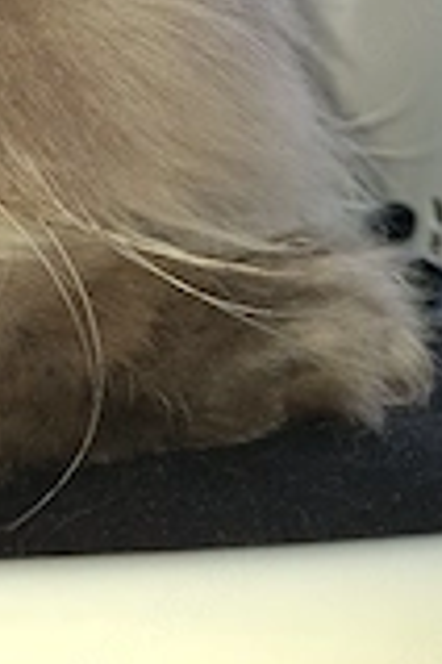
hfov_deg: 21.2
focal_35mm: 60
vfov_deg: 31.2
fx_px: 1105
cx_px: -75
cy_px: 17
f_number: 1.8
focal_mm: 5.54
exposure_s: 1/278
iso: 50
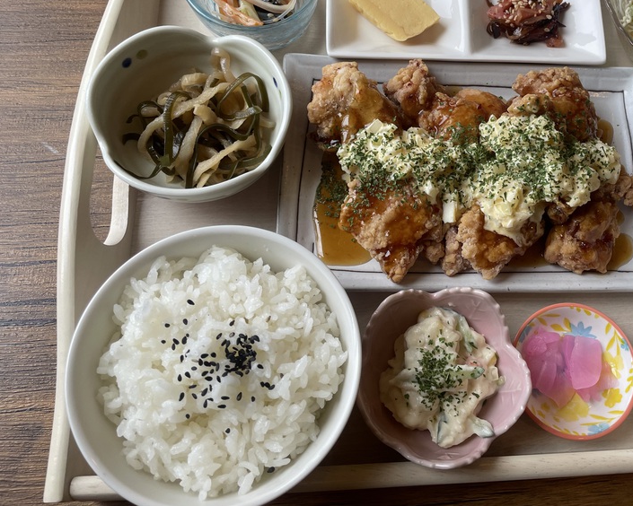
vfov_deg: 40.7
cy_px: 171
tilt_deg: -67.6
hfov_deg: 48.9
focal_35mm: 36
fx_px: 674
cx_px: 448
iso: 32
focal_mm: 4.2
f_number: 1.6
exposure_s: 1/241
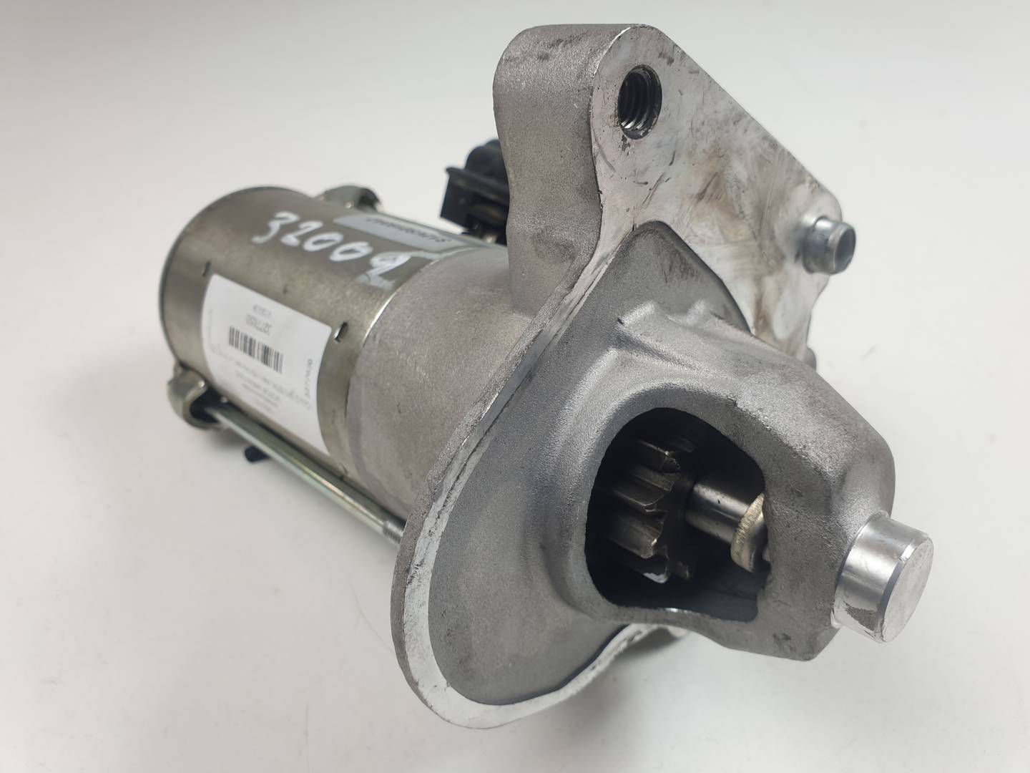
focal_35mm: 26
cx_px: 515
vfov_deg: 53.1
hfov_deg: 67.3
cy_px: 386
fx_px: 774
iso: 50
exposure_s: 1/137
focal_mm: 4.3
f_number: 2.4
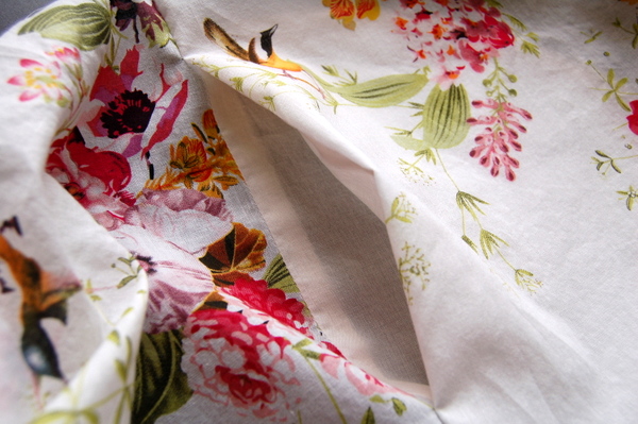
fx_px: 691
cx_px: 319
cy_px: 212
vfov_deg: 34.2
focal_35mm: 39
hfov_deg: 49.6
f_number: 6.3
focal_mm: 26
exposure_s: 1/125
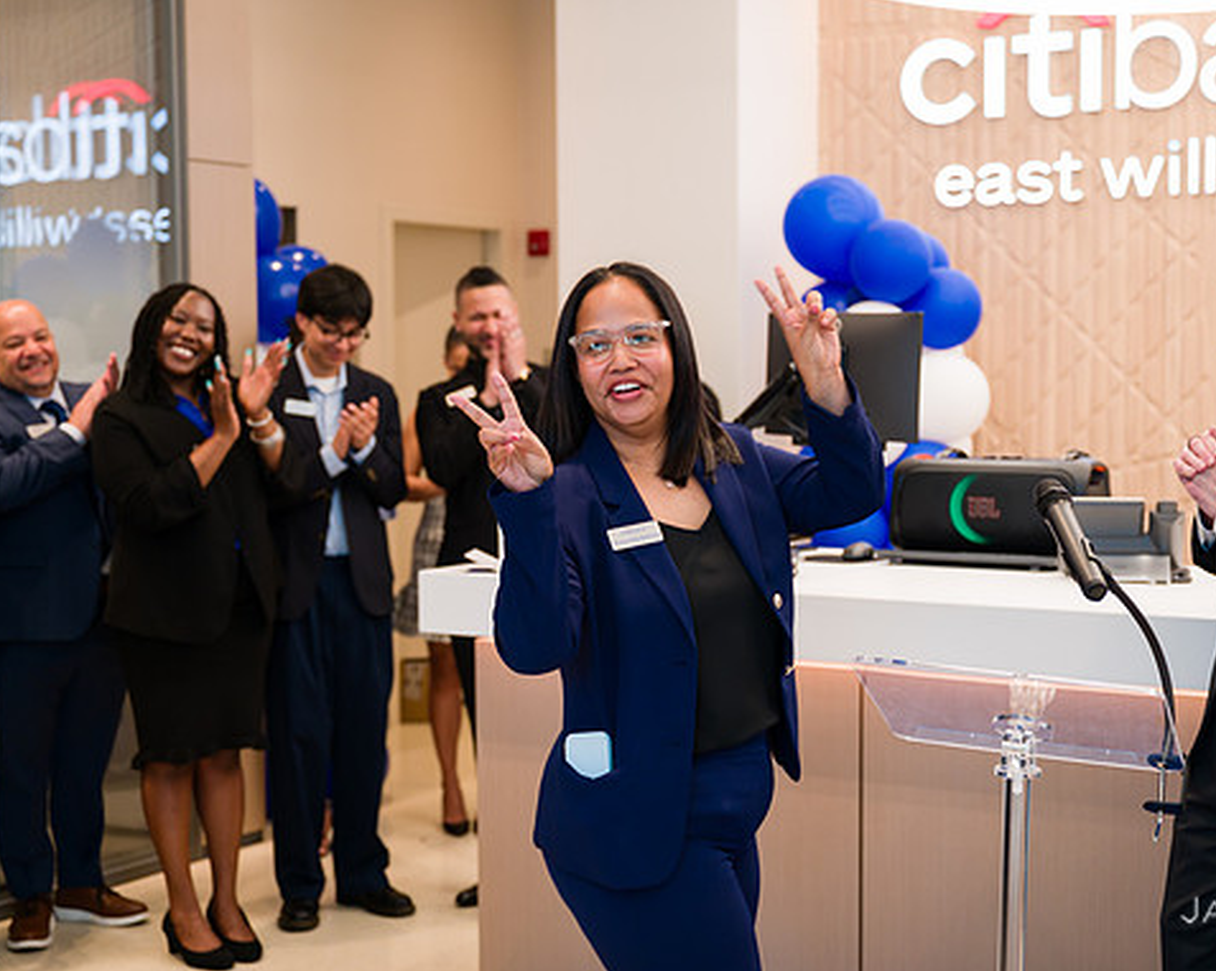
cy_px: 487
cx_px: 686
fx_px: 1978
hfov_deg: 34.1
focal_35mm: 55
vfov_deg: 27.6
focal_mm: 48
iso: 400
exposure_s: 1/200
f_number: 3.2
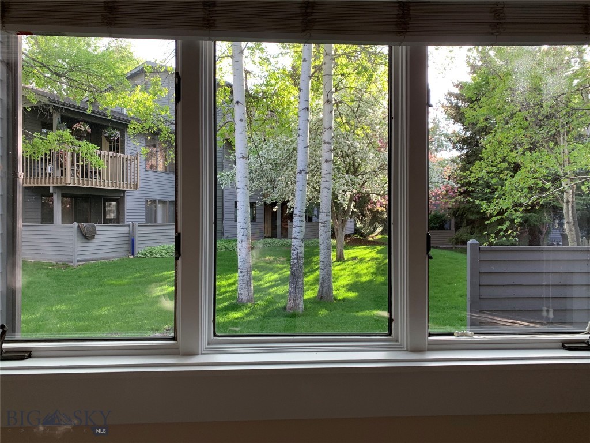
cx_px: 295
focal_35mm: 26
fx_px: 443
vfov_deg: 53.1
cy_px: 222
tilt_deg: -0.6
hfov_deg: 67.3
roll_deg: -0.5
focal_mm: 4.25
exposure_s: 1/121
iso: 50
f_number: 1.8
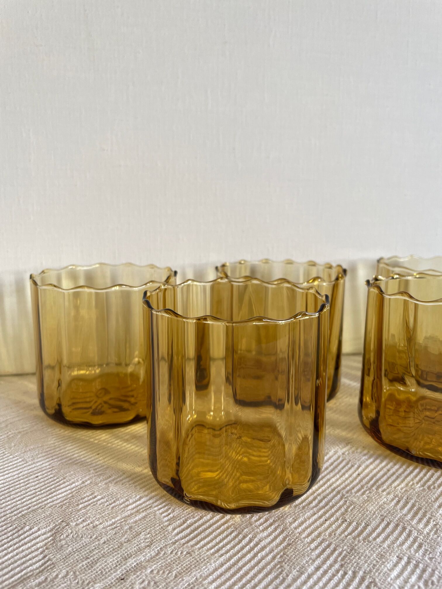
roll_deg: +0.1
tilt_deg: -10.2
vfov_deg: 67.3
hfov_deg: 53.1
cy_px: 294
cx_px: 221
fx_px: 443
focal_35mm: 26
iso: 100
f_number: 1.6
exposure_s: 1/100
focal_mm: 4.2
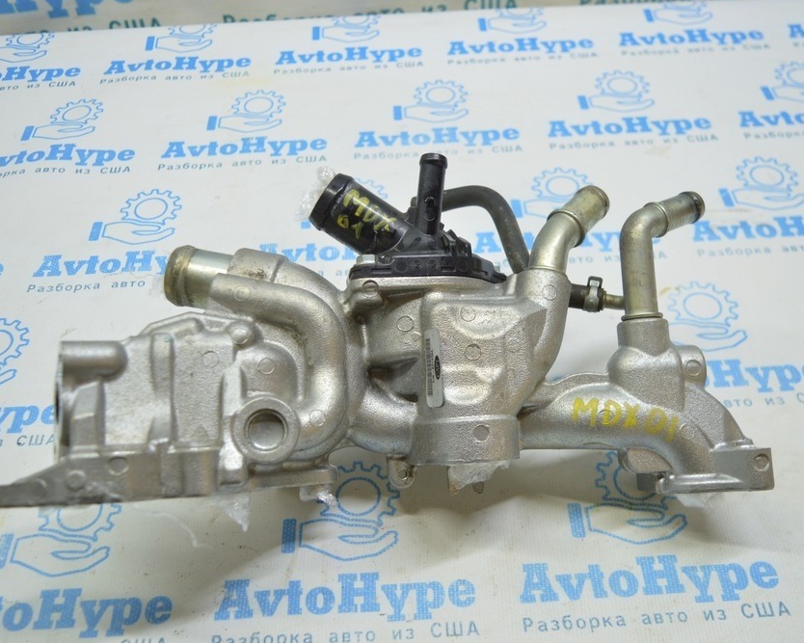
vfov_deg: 39.2
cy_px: 324
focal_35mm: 38
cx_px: 388
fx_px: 904
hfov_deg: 47.9
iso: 400
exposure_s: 1/60
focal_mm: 22
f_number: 3.8
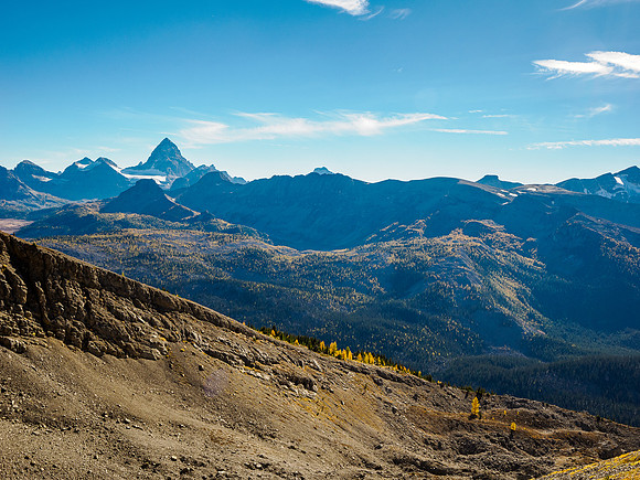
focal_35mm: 36
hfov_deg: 51.4
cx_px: 320
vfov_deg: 39.7
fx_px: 666
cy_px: 240
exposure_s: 1/200
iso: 200
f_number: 8
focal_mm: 18
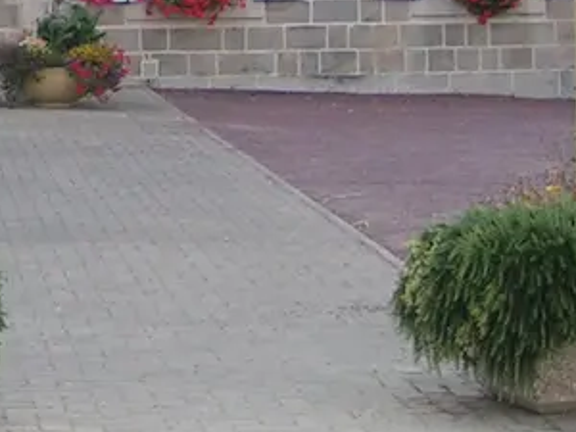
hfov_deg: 11.8
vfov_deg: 8.9
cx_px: -200
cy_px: -290
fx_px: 2696
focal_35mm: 162
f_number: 5
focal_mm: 5.8
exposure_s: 1/100
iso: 50
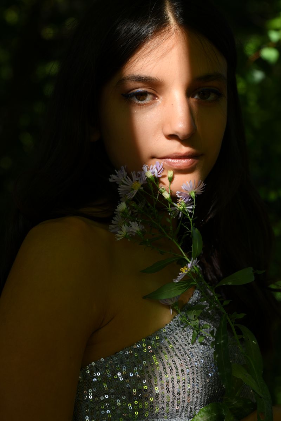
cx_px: 140
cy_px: 210
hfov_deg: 16.1
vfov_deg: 23.9
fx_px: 995
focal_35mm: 85
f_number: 6.3
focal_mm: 85
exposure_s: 1/160
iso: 100
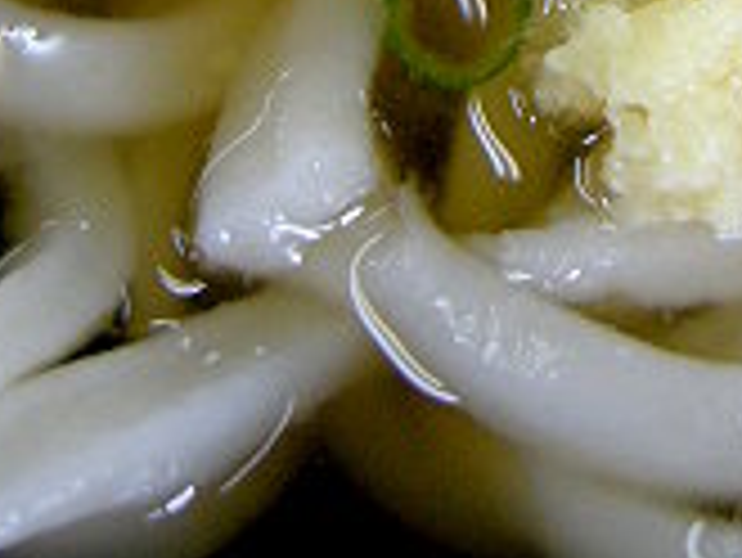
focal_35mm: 127
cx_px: 513
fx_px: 2724
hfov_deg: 15.5
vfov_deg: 11.0
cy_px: -432
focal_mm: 7.5
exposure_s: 1/51.6
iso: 142
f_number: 2.7
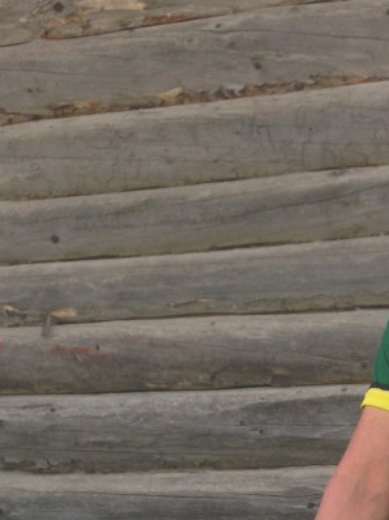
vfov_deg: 21.3
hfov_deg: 16.8
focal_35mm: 85
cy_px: 635
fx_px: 1275
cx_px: 431
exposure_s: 1/379
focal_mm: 4.12
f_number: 2.4
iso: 50
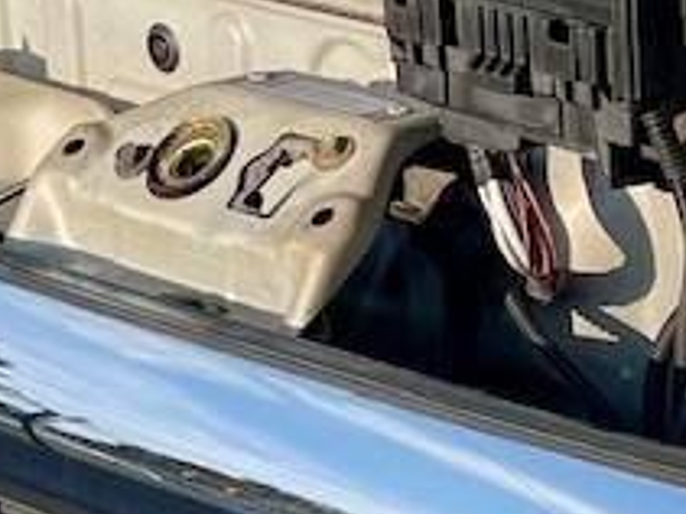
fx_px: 3011
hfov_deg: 12.6
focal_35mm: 152
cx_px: 868
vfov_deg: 9.7
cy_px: 514
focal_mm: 5.1
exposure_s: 1/1912
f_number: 1.6
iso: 32
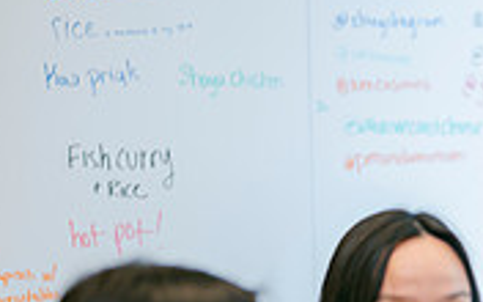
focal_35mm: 170
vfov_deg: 7.7
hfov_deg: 12.0
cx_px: 620
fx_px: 2238
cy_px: 338
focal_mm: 50
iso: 500
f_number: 2
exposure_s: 1/125
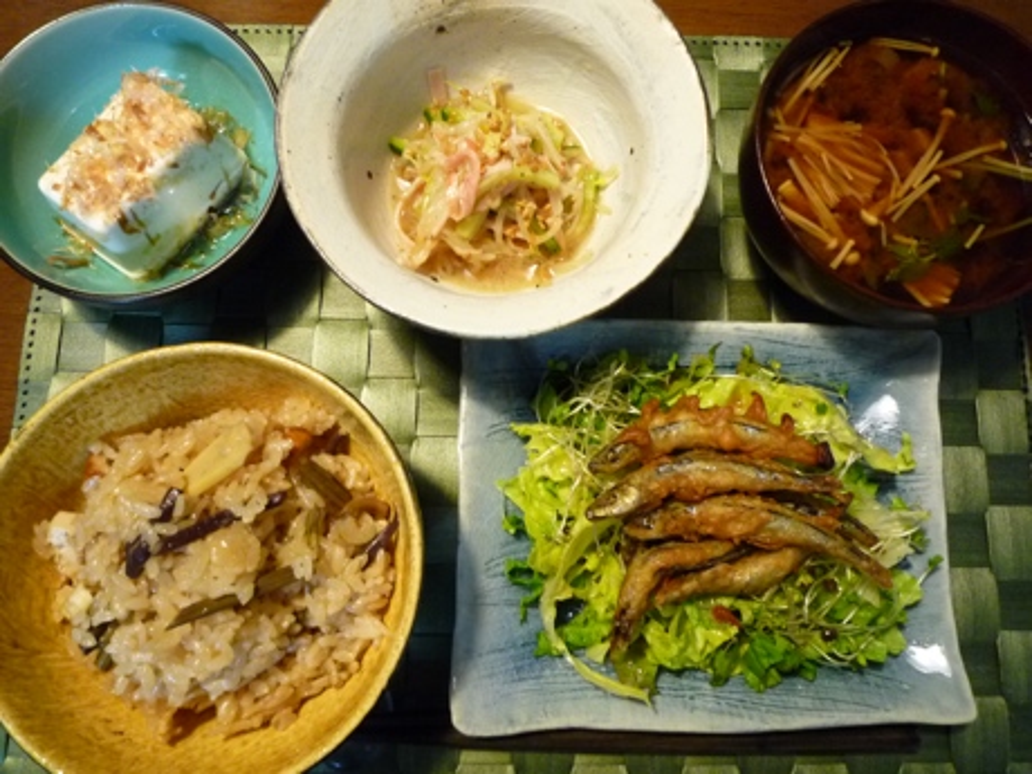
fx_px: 745
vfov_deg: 54.9
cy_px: 387
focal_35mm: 25
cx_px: 516
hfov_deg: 69.4
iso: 400
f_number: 2.8
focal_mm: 4.4
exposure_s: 1/8
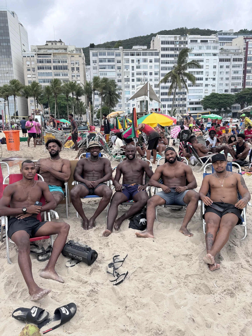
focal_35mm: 24
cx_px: 126
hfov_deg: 56.8
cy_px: 168
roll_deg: +1.5
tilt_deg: -10.9
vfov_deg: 71.6
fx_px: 233
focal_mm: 6.86
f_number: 1.78
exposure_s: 1/782
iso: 80
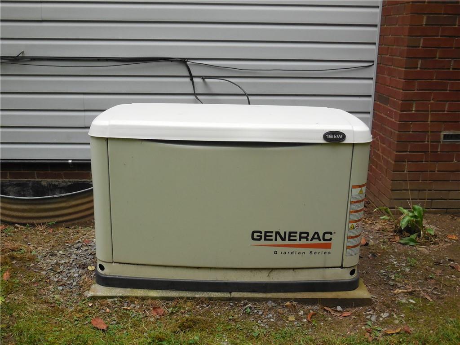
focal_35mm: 40
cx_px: 230
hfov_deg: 46.8
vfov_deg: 36.0
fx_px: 532
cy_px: 172
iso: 320
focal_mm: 7.1
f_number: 3.6
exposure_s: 1/250
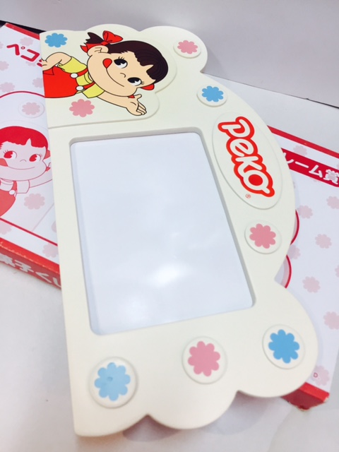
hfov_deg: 48.2
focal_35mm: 29
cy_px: 226
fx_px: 379
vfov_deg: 61.7
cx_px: 170
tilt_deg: -60.6
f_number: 2.2
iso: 40
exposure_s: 1/33
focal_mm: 4.15
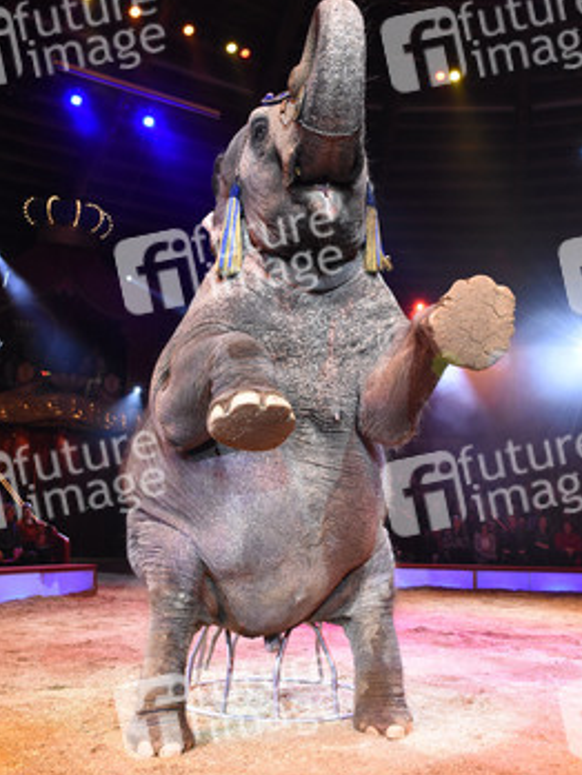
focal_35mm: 33
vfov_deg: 55.3
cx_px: 293
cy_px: 373
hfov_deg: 43.0
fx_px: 739
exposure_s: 1/160
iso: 3200
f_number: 6.3
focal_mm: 20
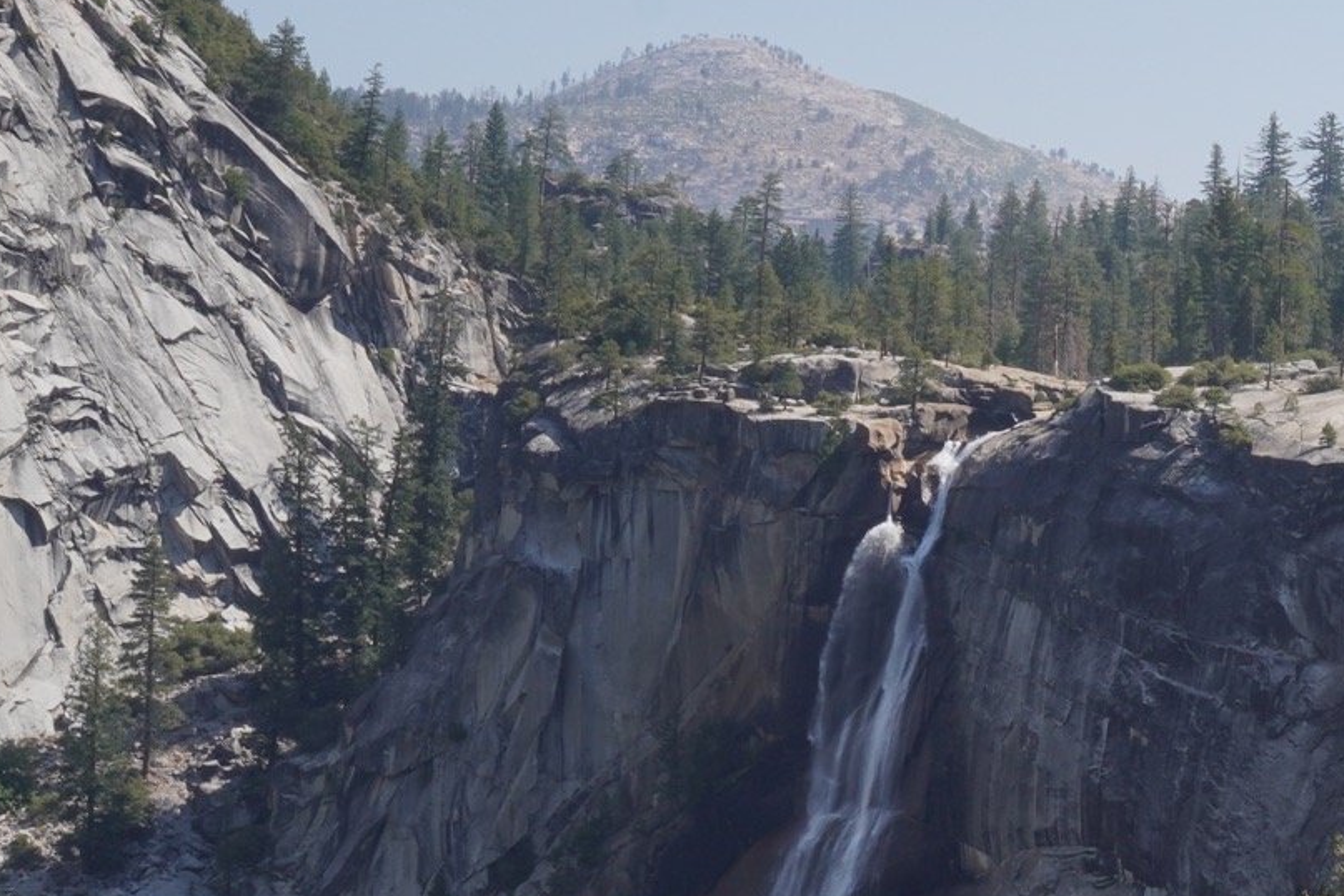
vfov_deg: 12.6
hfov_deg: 18.0
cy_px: 911
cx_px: 1697
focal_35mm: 107
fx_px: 3994
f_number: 18
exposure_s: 1/60
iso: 100
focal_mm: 24
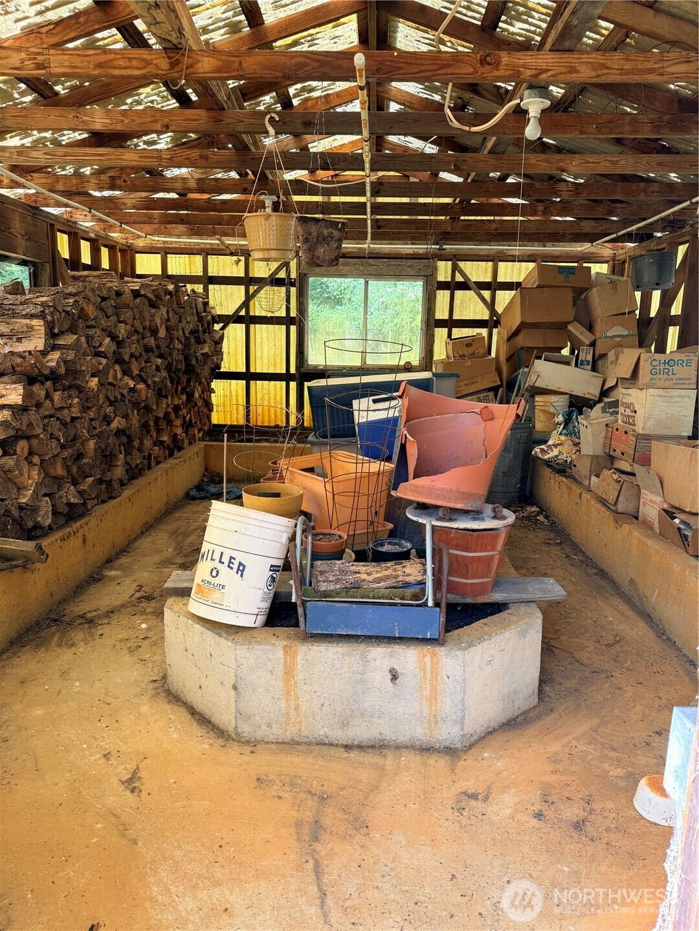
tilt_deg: -10.3
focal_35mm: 24
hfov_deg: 56.8
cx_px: 350
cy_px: 466
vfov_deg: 71.6
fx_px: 646
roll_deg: -1.4
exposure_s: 1/155
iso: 64
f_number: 1.78
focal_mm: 6.76
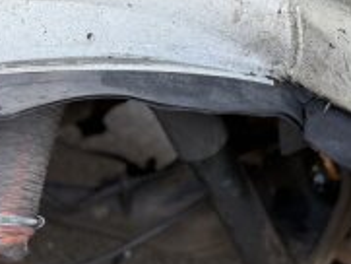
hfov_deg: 21.9
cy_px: 25
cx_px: 374
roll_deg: +0.9
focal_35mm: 85
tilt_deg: -25.4
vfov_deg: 17.1
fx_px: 862
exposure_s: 1/169
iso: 64
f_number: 1.78
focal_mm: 6.76
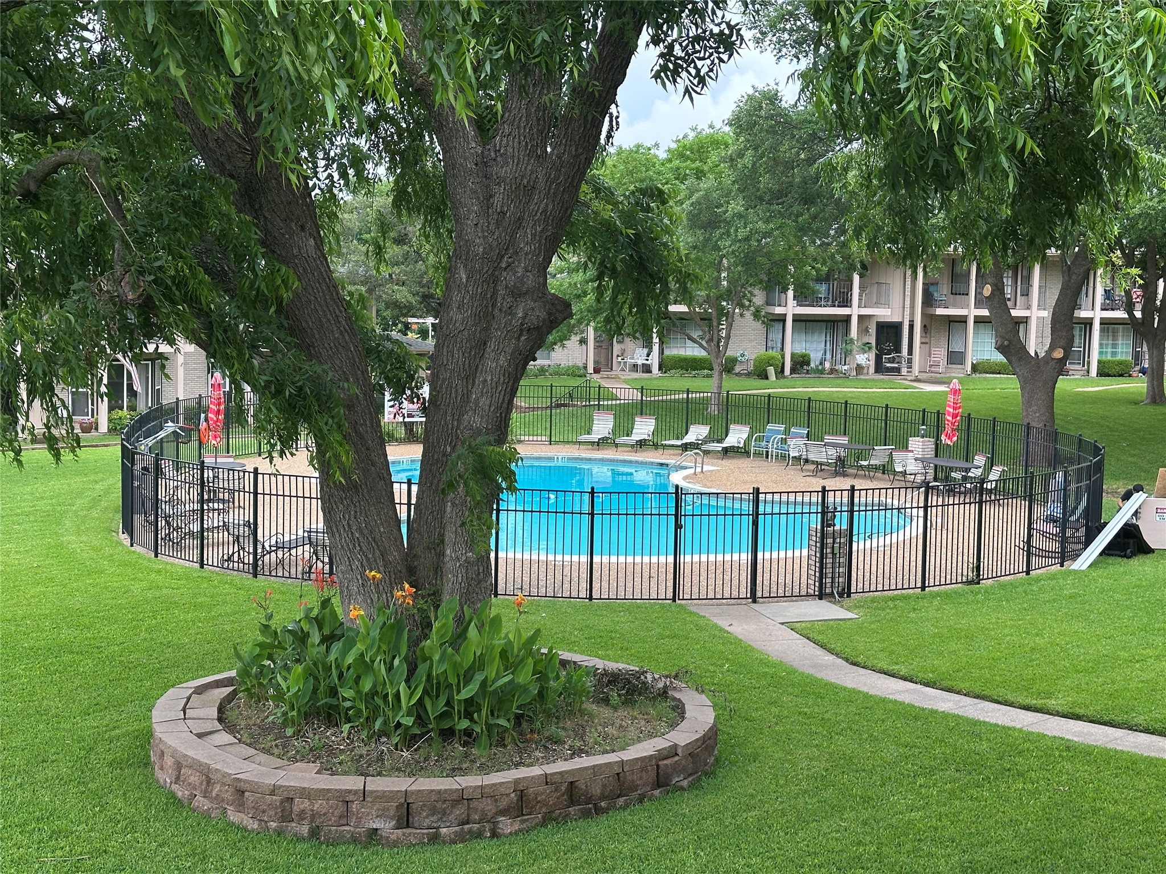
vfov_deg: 30.3
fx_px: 1617
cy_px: 437
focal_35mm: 48
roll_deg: -1.3
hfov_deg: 39.7
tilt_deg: -5.4
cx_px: 583
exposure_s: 1/521
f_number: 1.78
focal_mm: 6.86
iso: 64
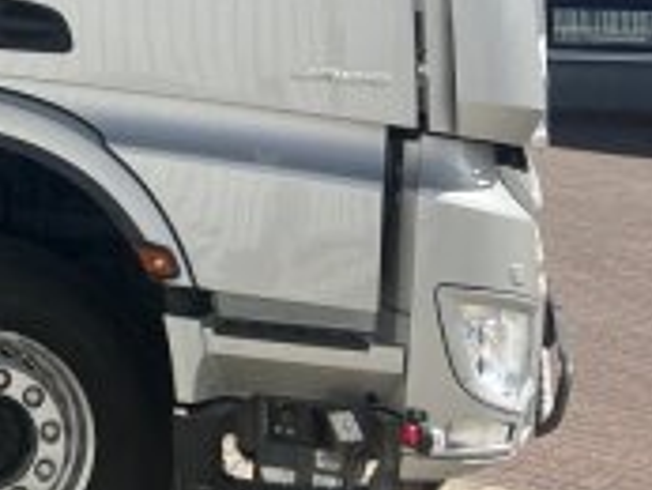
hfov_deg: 16.9
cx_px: -524
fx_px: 1809
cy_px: -139
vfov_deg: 14.8
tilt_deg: +4.0
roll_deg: +0.1
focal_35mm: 96
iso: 50
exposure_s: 1/3356
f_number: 1.5
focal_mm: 5.7
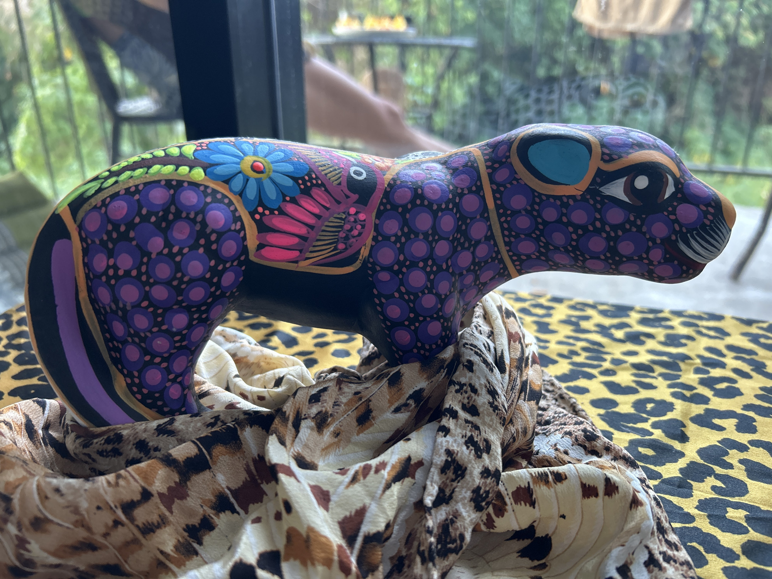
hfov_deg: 67.3
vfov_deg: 53.1
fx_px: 580
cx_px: 386
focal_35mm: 26
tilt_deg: -23.2
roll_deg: +0.1
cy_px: 290
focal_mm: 5.7
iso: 125
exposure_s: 1/70
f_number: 1.5
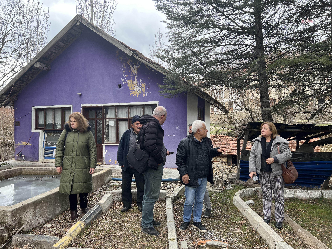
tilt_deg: -0.3
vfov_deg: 53.1
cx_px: 166
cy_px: 124
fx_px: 249
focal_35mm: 26
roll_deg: +0.6
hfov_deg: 67.3
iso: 50
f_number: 1.5
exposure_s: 1/502
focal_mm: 5.7
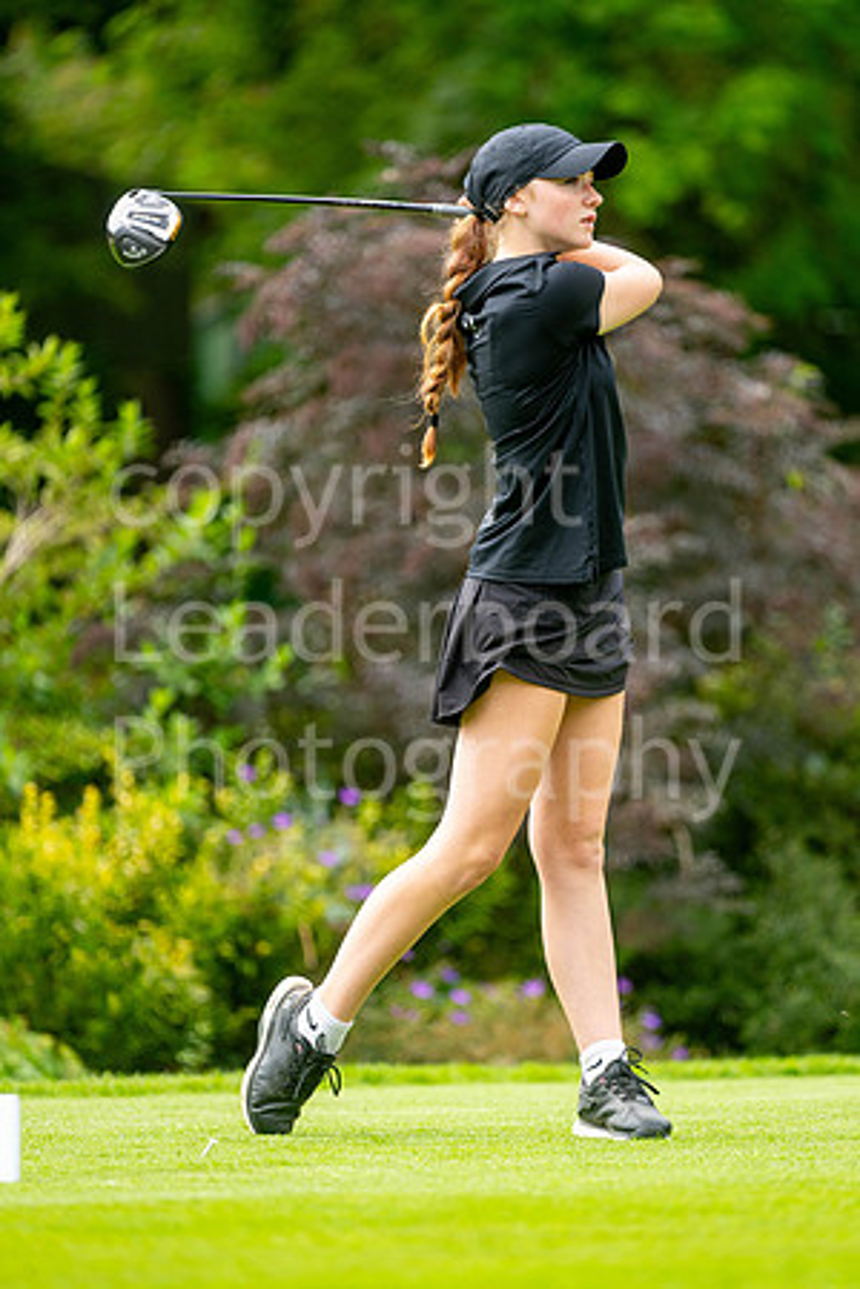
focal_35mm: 300
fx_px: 10749
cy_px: 644
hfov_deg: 4.6
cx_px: 430
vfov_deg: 6.9
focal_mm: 300
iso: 320
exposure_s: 1/1000
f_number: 4
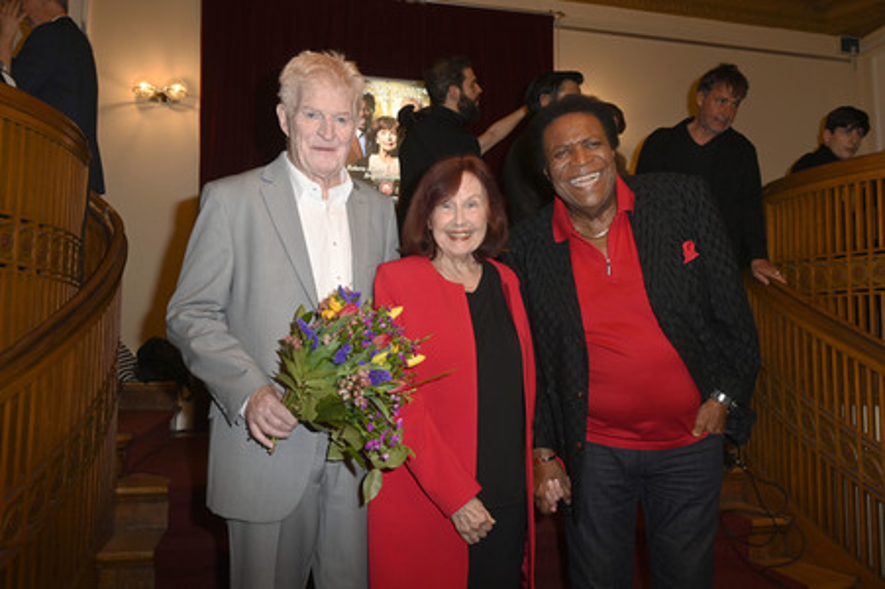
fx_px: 786
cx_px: 442
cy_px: 294
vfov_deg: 41.1
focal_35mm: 32
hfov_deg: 58.8
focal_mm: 32
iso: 2000
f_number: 5.6
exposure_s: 1/200
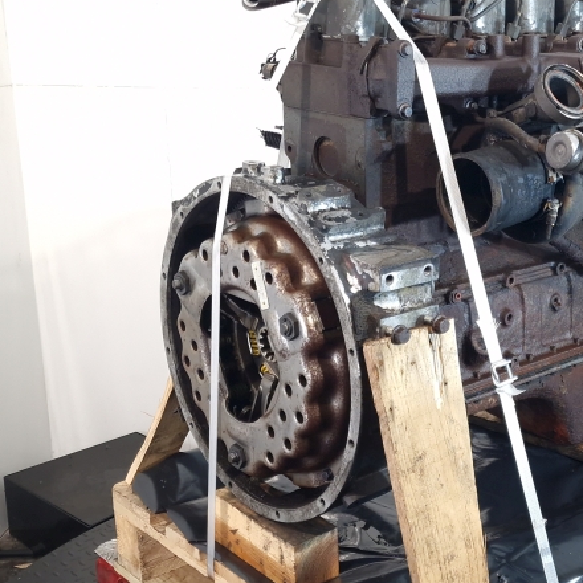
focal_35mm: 37
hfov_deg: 42.5
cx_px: 482
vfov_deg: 44.9
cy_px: 261
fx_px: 705
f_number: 1.8
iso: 125
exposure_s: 1/50
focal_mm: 6.4
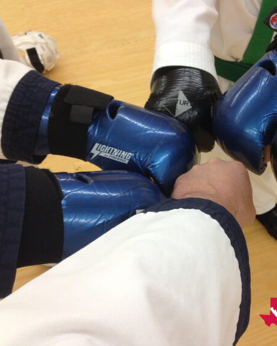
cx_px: 197
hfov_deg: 32.3
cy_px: 172
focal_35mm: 46
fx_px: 471
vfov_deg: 40.3
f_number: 2.4
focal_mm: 4.3
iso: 50
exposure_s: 1/30
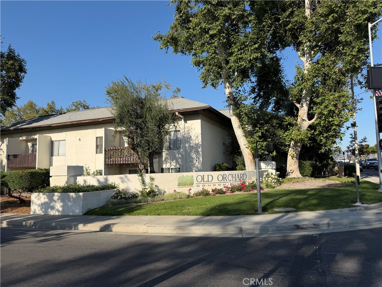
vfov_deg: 56.8
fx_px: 265
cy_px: 144
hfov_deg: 71.6
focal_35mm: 24
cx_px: 191
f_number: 1.78
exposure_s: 1/3953
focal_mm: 6.76
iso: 80
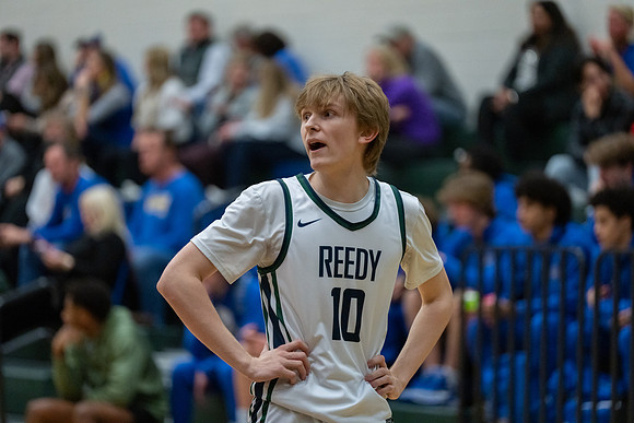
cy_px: 212
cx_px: 317
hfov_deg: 11.9
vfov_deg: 7.9
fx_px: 3047
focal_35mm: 173
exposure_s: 1/1000
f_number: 2.8
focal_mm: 173
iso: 6400
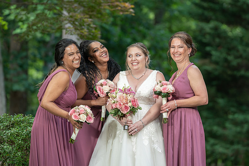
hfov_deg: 10.3
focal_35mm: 199
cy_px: 79
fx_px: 1377
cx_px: 131
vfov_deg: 6.9
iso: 400
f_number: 4
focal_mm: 189
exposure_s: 1/200
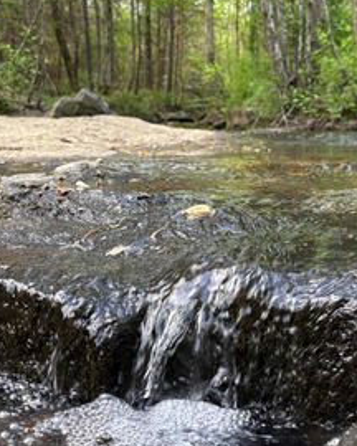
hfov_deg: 32.0
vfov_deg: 39.5
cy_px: 196
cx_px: 139
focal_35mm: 47
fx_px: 621
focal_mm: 5.96
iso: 100
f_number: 1.6
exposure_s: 1/121
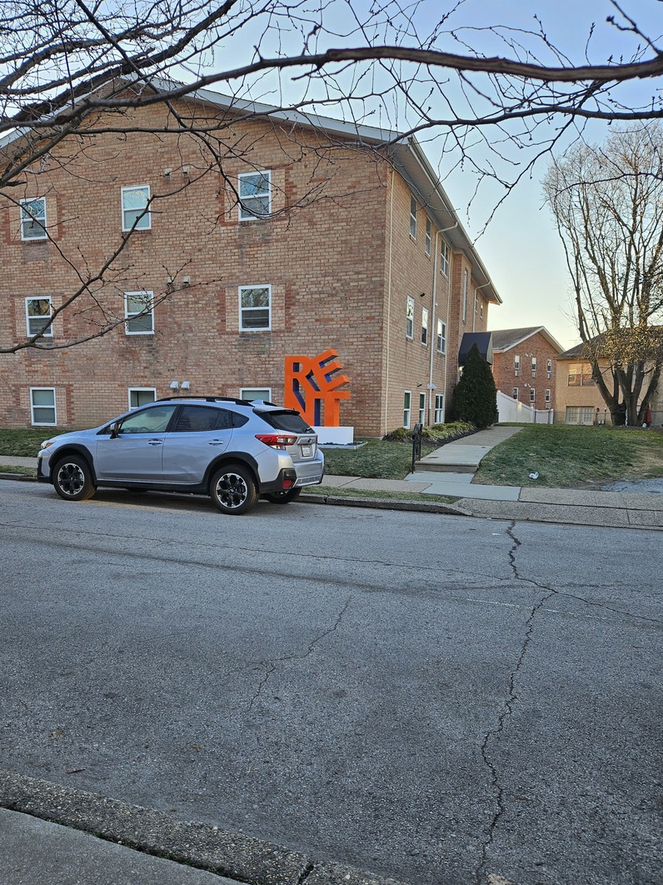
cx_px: 317
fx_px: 664
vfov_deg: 67.2
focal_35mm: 26
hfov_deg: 53.0
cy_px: 487
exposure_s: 1/274
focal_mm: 5.4
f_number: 1.8
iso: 25
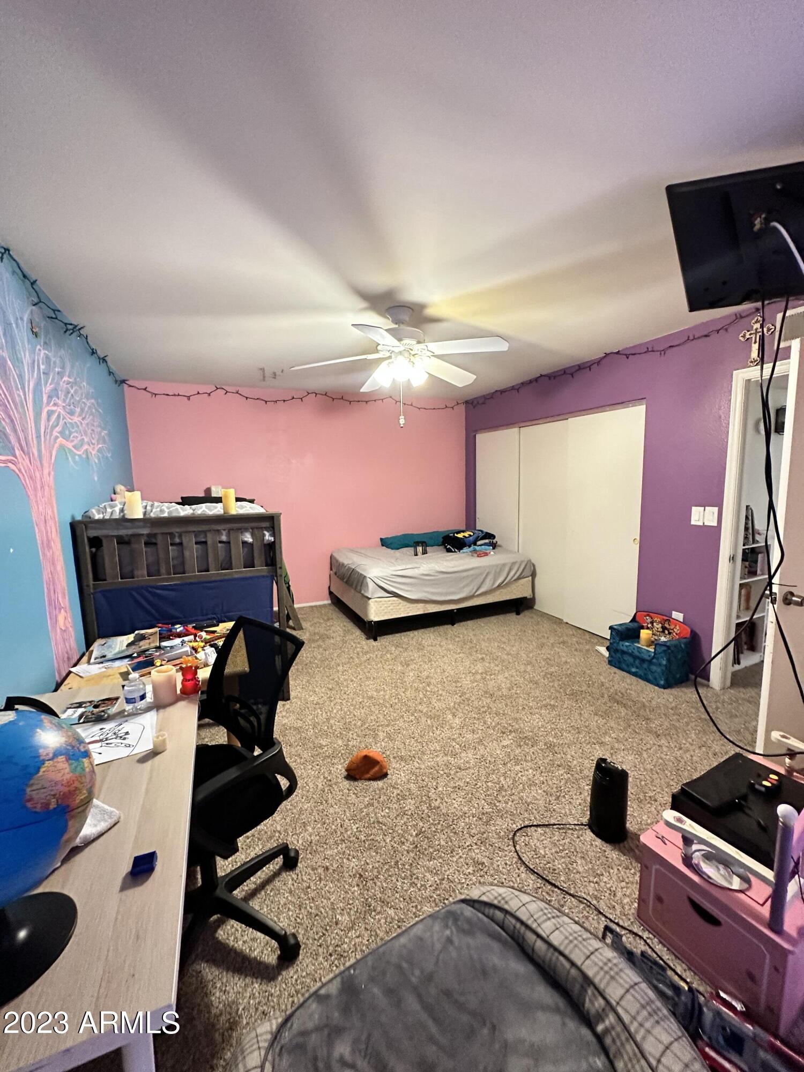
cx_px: 402
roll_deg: +1.3
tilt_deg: -7.7
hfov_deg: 85.7
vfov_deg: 102.1
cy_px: 536
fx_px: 434
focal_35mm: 14
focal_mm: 2.22
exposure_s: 1/60
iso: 640
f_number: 2.2
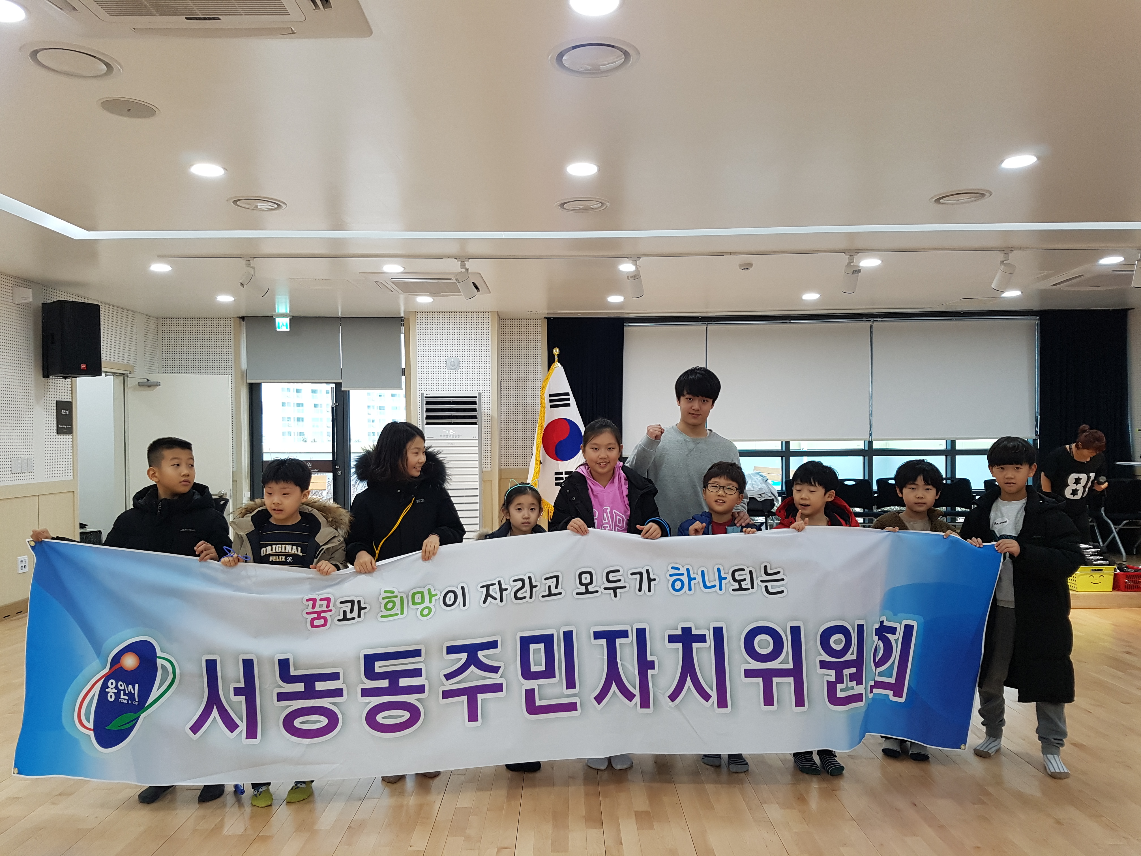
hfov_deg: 67.3
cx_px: 570
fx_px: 857
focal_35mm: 26
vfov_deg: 53.1
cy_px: 428
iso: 100
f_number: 1.7
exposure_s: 1/120
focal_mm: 4.2
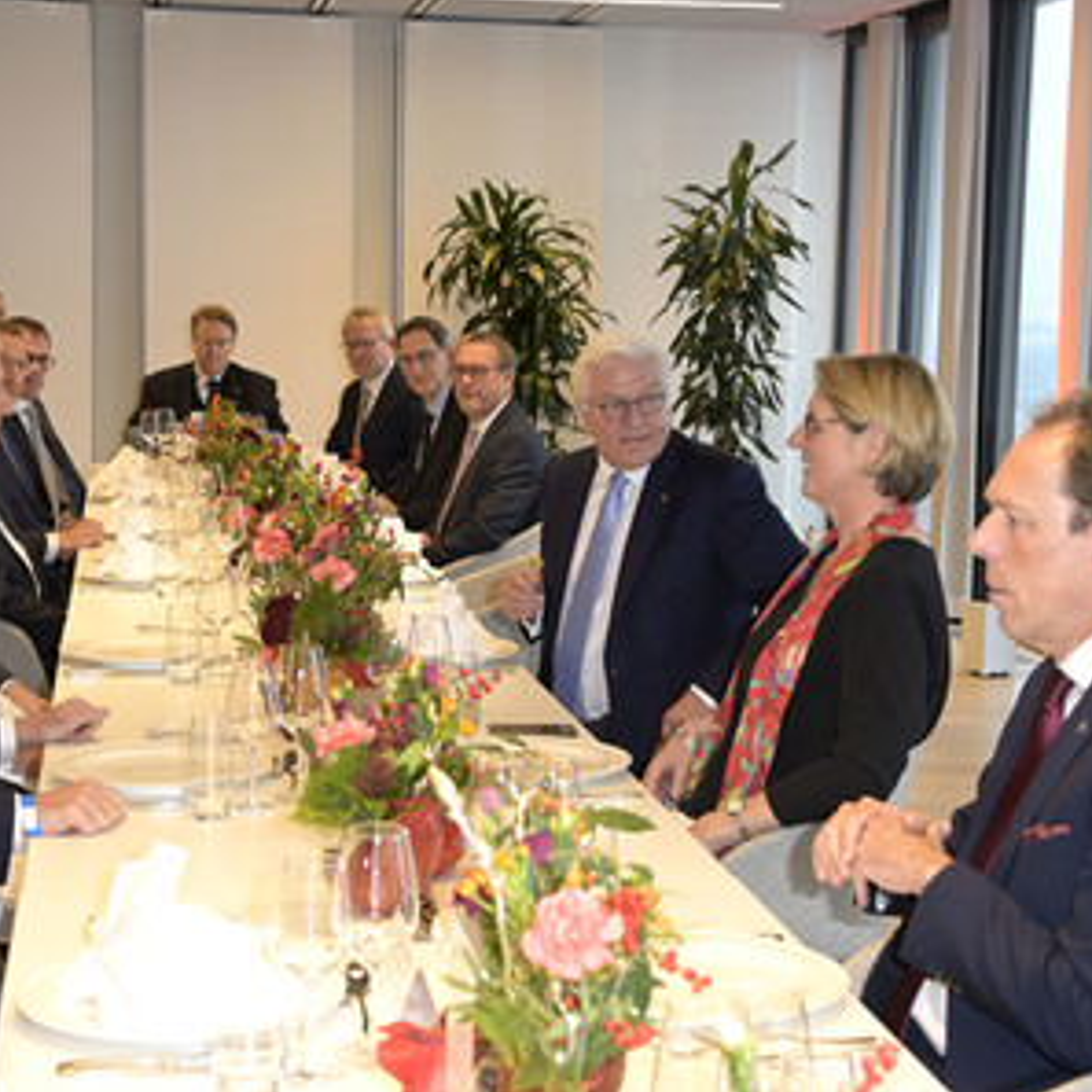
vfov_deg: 27.7
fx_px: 2213
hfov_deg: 27.7
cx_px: 491
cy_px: 544
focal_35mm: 62
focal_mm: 48
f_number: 5.6
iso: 1600
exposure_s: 1/125
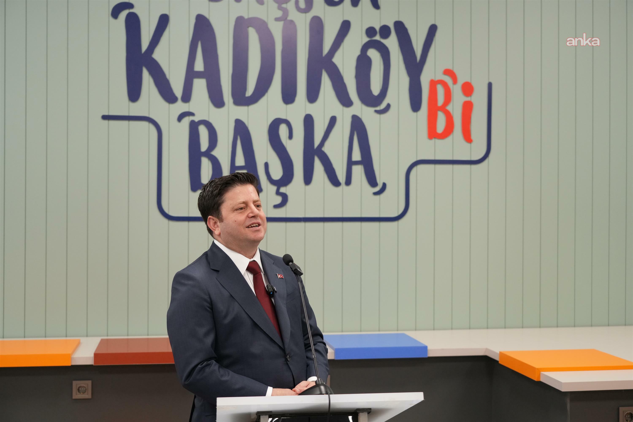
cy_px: 211
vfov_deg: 26.5
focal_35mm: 51
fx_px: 897
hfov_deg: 38.9
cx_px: 316
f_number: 4
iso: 2000
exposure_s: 1/160
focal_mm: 51
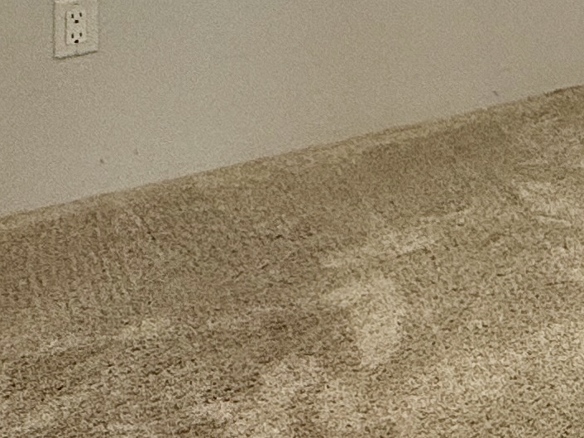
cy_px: -435
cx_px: 1087
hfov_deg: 18.4
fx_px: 1349
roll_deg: -0.3
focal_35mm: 80
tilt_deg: +0.1
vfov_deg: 15.0
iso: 80
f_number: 2.2
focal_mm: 2.22
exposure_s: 1/120
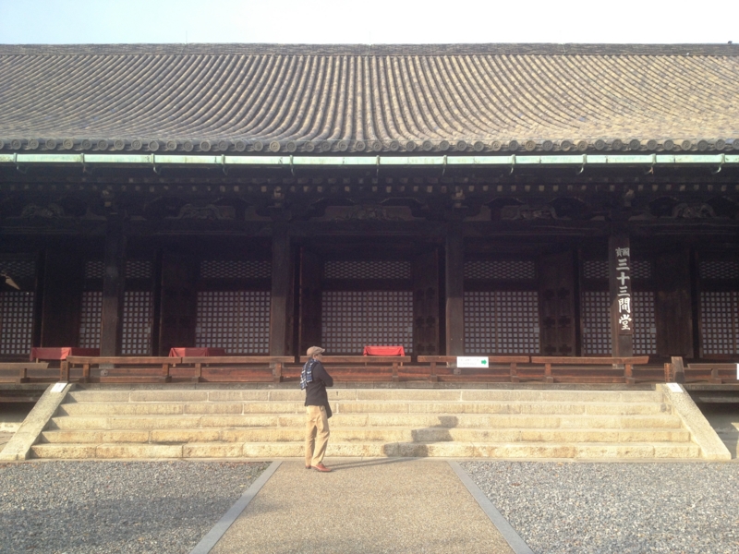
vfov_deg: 40.7
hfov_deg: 52.6
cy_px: 277
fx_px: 747
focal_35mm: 35
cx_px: 370
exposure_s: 1/587
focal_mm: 4.28
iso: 50
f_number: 2.4
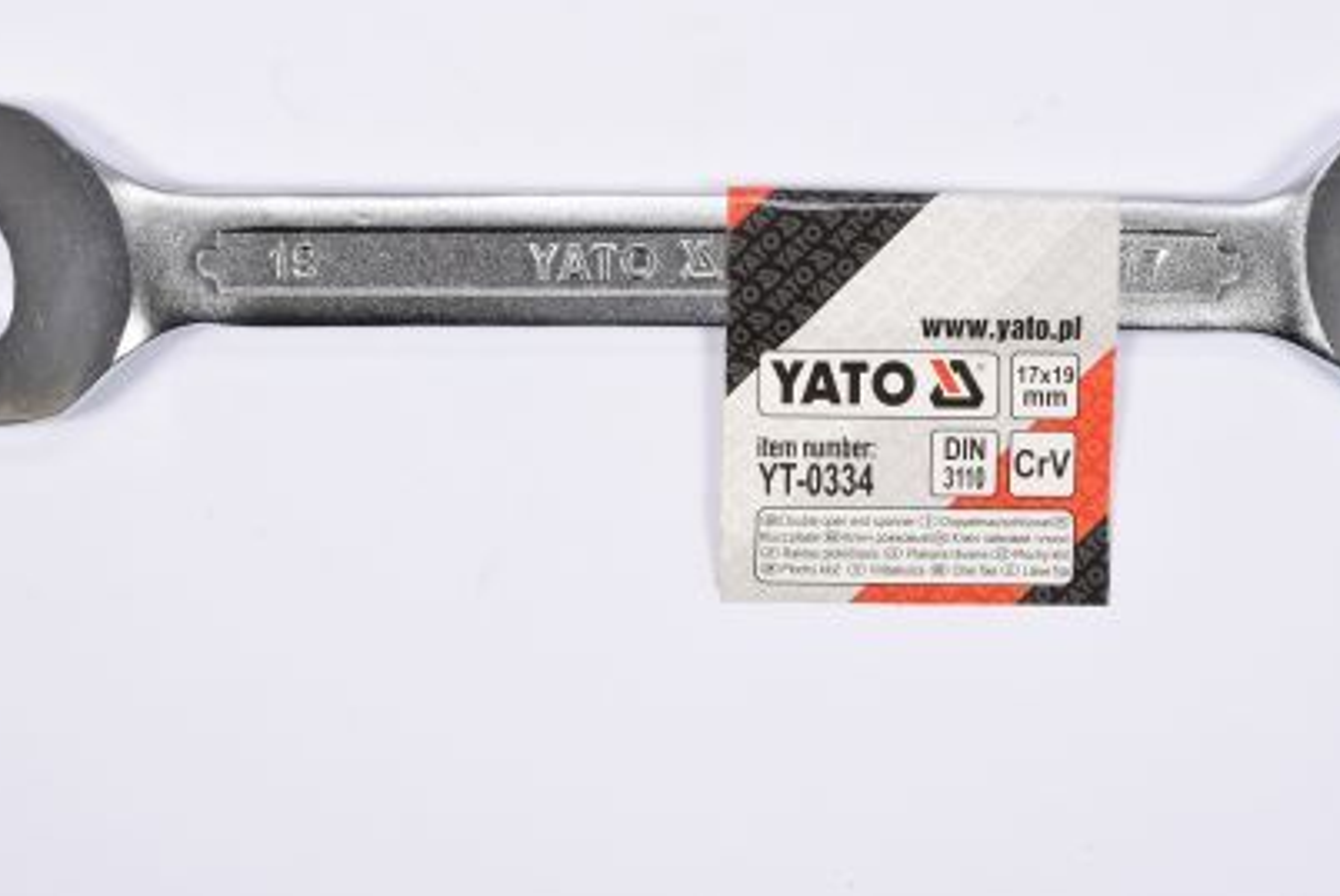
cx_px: 698
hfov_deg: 20.0
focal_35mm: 102
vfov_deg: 13.4
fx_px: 3801
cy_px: 303
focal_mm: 50
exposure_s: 1/125
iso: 250
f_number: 16
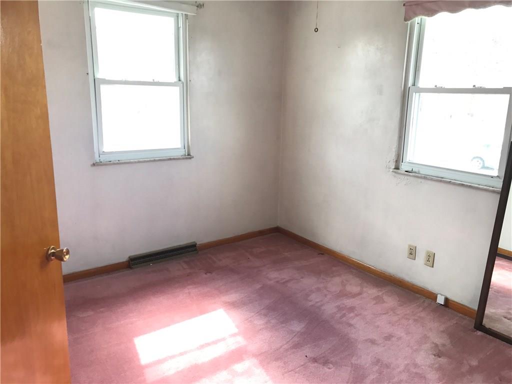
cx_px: 256
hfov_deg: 63.4
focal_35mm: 28
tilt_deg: -13.5
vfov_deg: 49.7
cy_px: 192
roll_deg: -1.8
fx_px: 414
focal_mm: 3.99
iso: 40
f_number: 1.8
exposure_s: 1/120
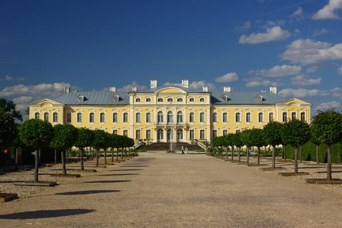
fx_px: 499
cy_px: 114
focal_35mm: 52
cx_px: 171
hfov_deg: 37.9
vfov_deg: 25.8
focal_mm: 35
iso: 100
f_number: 11
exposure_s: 1/60
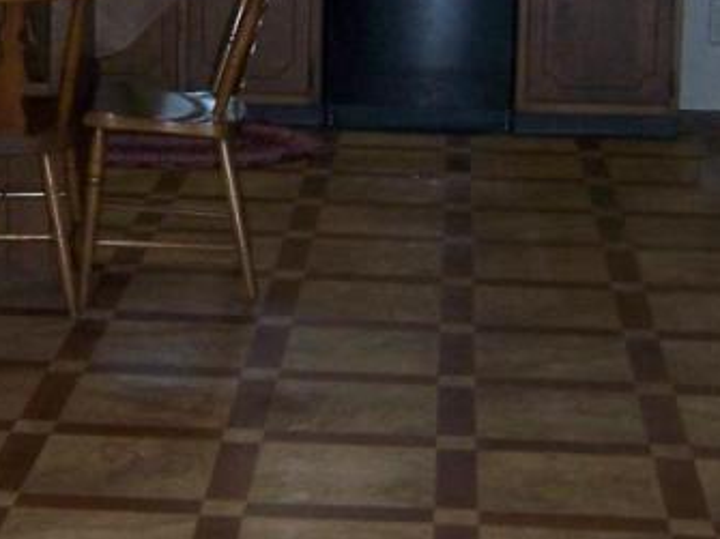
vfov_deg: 13.3
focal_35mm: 110
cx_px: 161
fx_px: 2287
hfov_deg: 17.8
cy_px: 41
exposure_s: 1/60
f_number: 2.8
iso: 125
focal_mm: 6.2
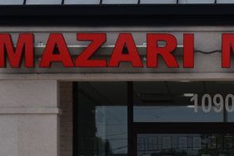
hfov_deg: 12.8
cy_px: 231
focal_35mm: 159
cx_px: 217
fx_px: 1033
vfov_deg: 8.4
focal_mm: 30
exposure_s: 1/640
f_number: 11
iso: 200
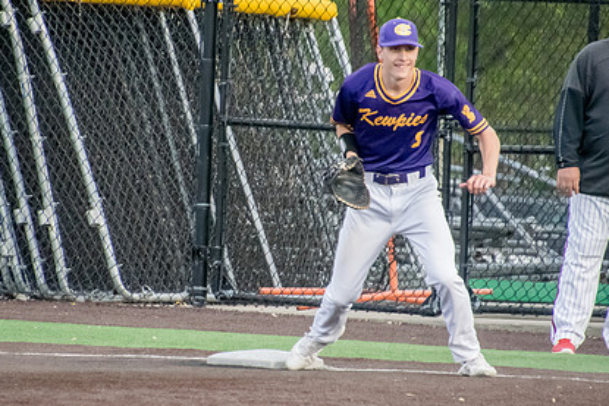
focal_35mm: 838
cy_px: 196
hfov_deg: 2.5
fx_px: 14180
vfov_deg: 1.6
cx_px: 270
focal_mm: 400
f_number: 6.3
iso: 4000
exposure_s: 1/2000
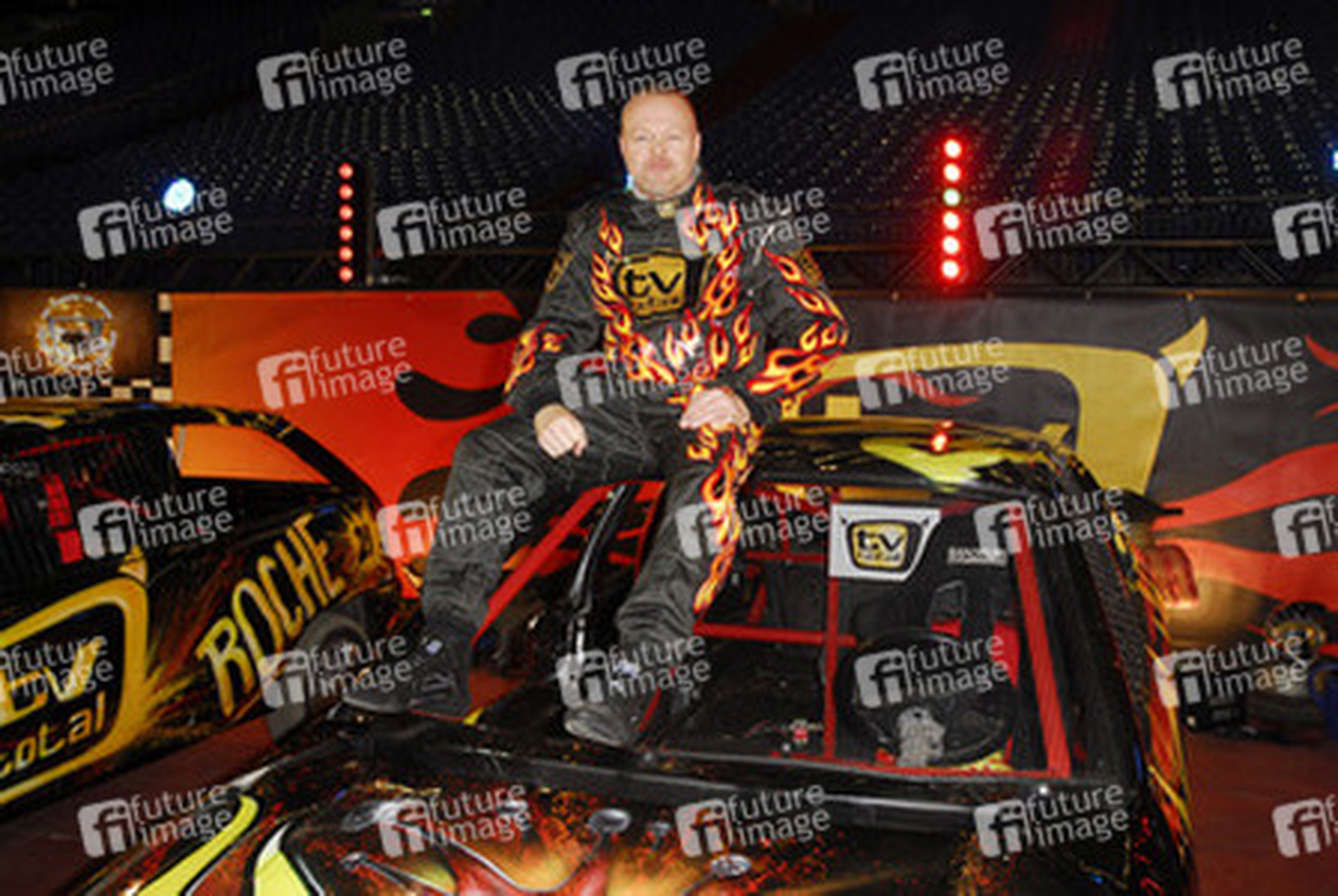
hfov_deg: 53.1
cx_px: 669
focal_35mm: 36
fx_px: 1340
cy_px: 448
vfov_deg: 37.0
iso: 200
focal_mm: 24
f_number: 5
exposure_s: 1/60
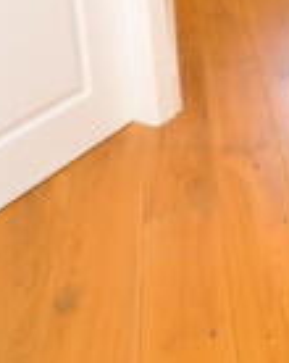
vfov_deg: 22.7
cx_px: 512
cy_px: -192
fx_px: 718
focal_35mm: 67
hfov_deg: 18.2
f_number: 4
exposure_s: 1/60
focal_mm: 10
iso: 800
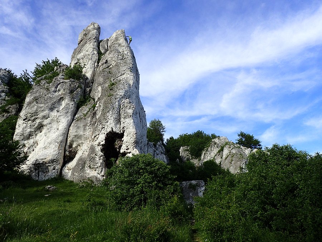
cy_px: 121
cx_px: 161
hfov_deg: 69.4
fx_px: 233
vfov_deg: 54.9
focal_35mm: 25
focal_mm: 4.5
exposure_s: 1/160
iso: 100
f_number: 8
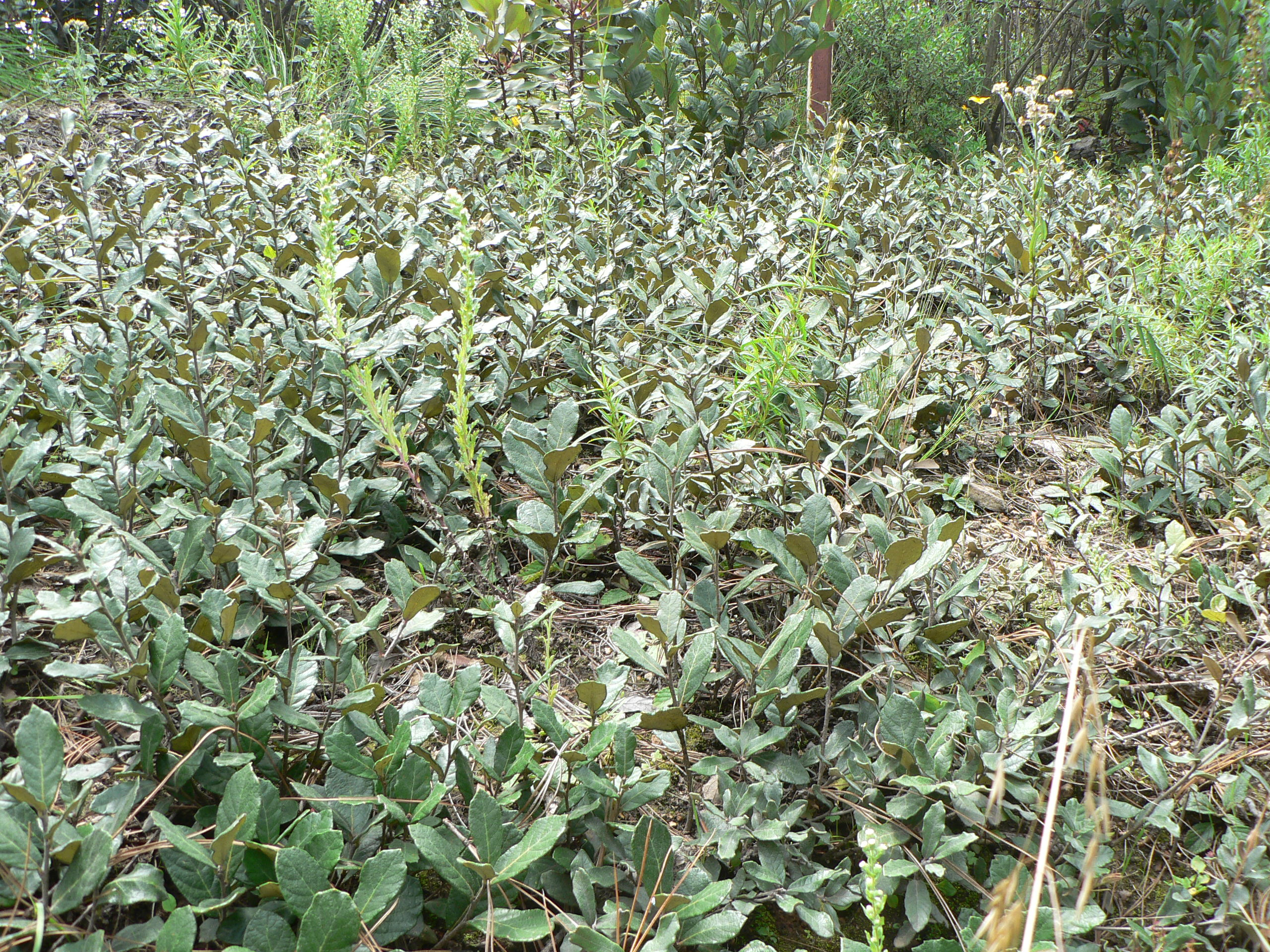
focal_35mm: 36
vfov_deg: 39.7
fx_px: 1321
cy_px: 476
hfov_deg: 51.4
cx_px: 635
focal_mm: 6
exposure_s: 1/80
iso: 80
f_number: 3.2
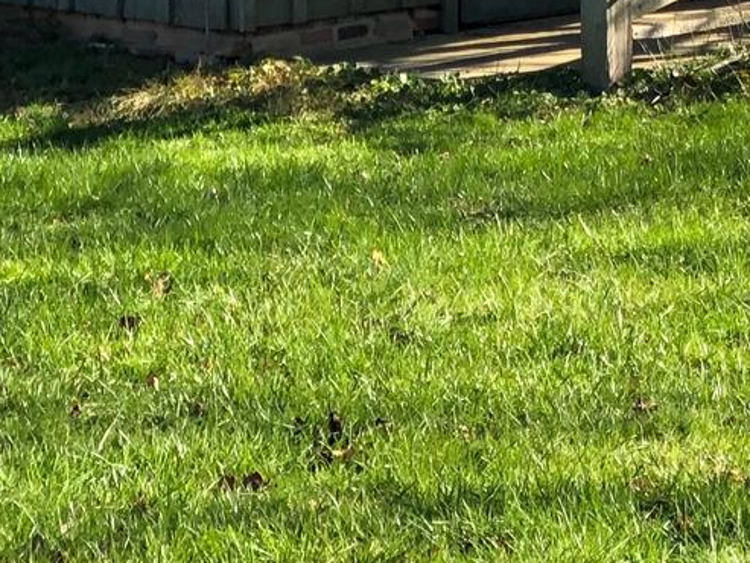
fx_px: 4681
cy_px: -581
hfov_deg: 9.1
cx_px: 846
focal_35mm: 216
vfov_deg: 6.7
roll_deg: +1.5
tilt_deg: +1.2
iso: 16
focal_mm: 6
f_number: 2.4
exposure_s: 1/174
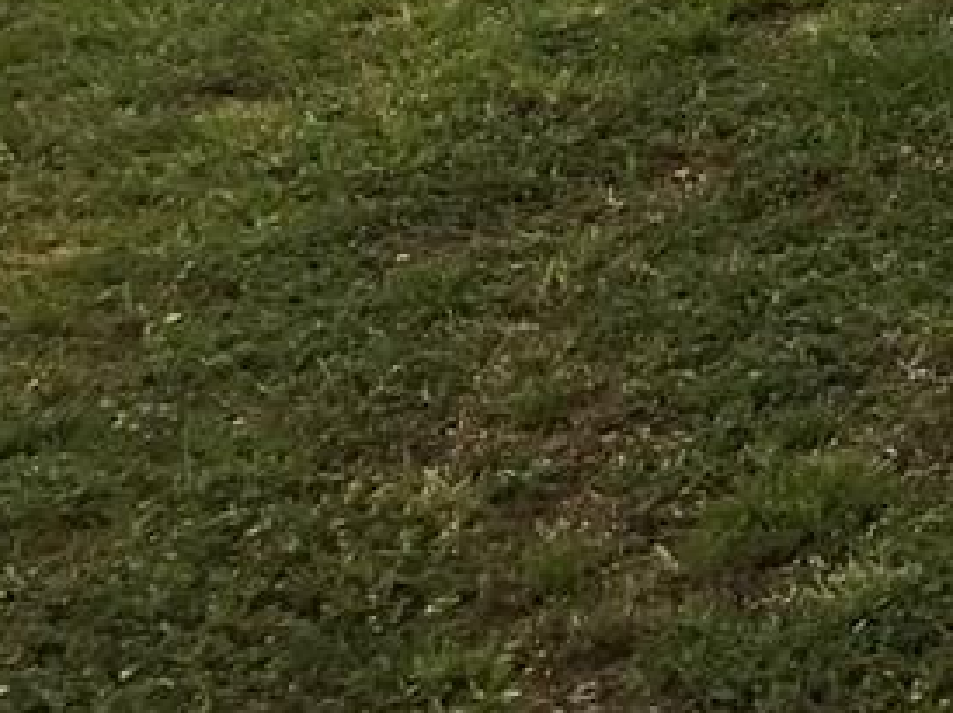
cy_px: -219
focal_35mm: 116
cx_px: 1624
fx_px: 3191
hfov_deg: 15.1
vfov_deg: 12.4
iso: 25
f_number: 2.4
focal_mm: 3.3
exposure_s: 1/40
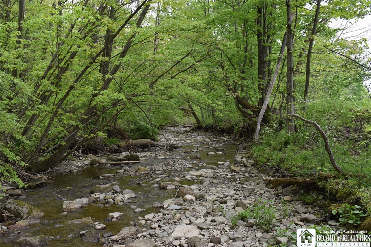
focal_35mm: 36
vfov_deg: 36.9
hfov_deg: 53.1
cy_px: 124
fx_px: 371
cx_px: 186
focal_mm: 24
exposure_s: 1/250
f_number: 8
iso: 400
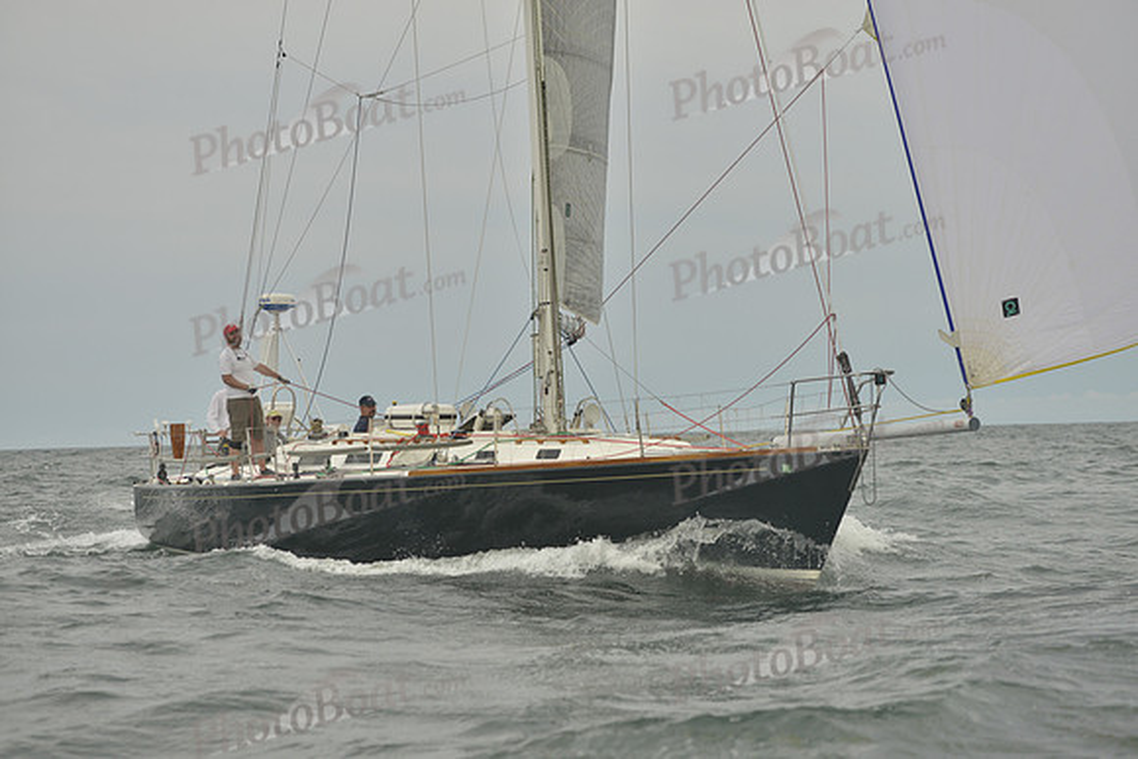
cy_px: 380
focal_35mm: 98
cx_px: 569
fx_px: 3098
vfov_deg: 14.0
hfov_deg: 20.8
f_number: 3.5
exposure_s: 1/1250
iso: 400
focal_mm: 98
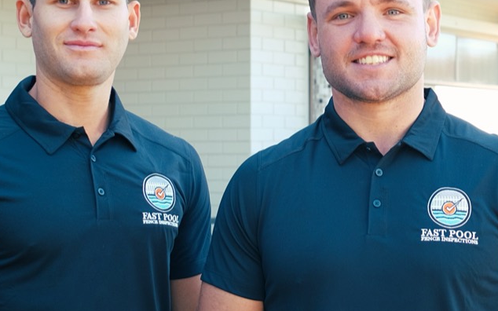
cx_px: 405
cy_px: 124
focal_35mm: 90
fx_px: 1221
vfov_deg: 14.5
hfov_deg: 22.7
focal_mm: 23
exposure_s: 1/100
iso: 200
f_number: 3.6
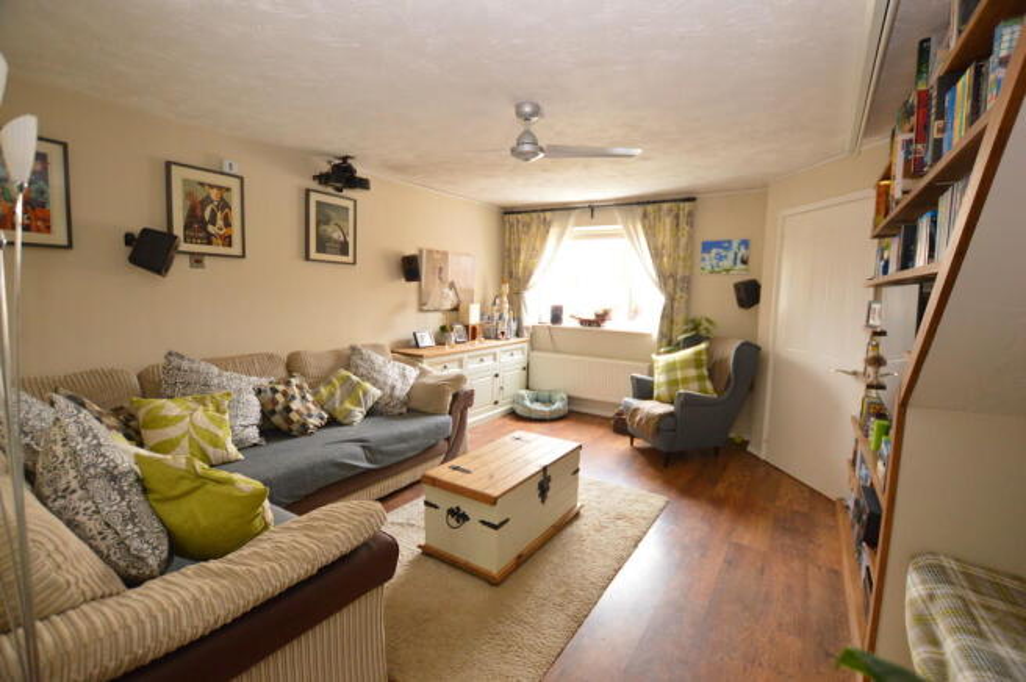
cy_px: 341
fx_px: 427
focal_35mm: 15
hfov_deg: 100.4
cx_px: 513
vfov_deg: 77.2
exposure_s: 1/60
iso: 1400
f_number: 3.5
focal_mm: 10
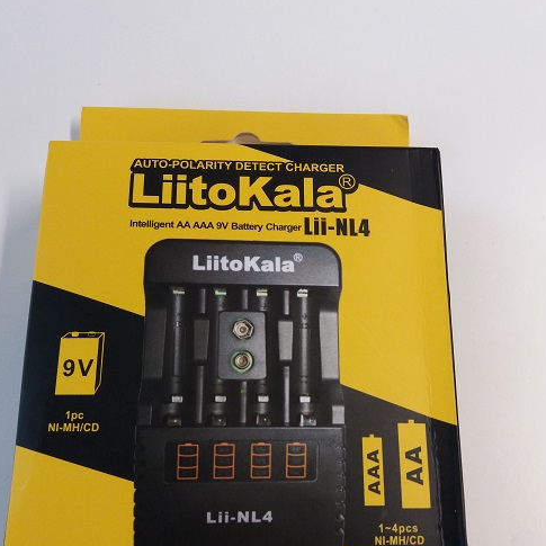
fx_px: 607
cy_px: 335
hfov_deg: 48.5
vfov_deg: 48.1
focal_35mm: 34
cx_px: 275
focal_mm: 3.7
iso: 100
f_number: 1.9
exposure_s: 1/100
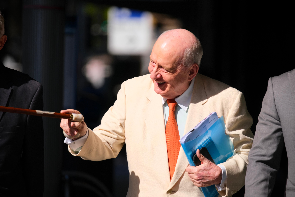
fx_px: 4916
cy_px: 98
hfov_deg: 3.4
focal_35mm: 600
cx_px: 148
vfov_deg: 2.3
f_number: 6.3
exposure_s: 1/850
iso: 320
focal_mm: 400
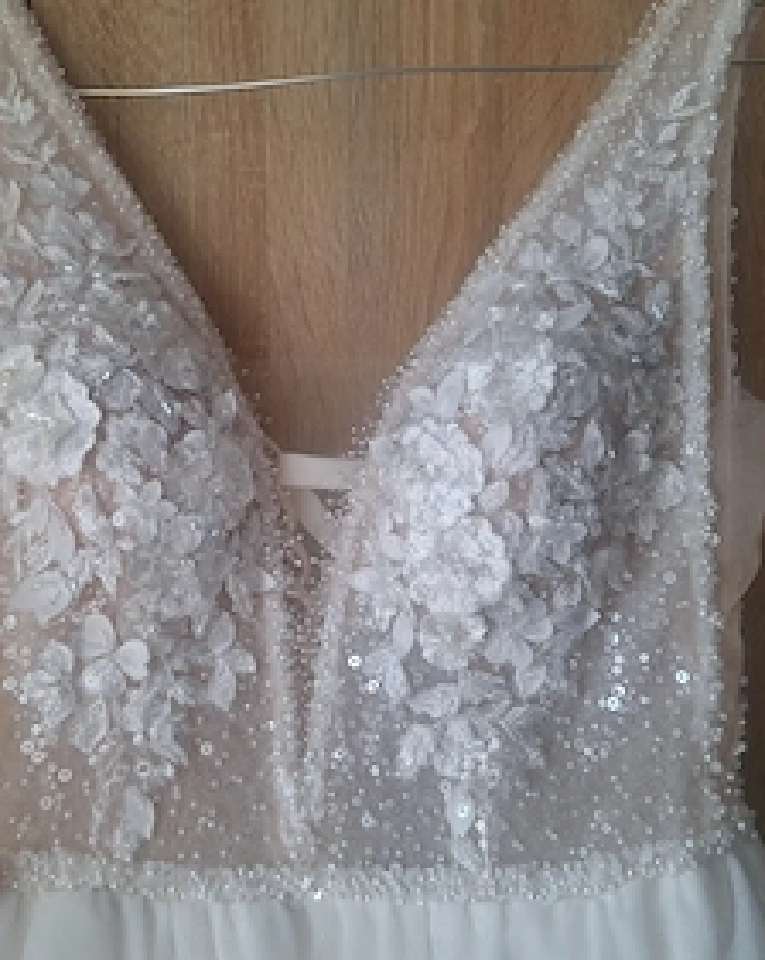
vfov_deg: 55.7
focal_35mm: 32
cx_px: 314
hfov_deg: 45.5
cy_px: 489
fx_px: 908
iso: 160
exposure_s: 1/50
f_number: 1.8
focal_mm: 5.54
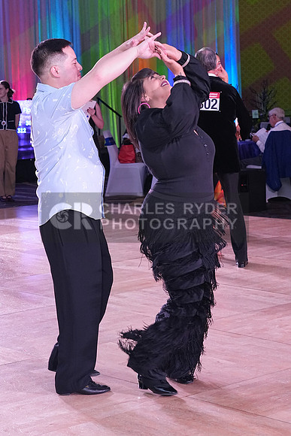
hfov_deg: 15.5
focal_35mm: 88
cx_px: 146
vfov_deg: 23.1
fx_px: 1066
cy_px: 218
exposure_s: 1/250
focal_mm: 59
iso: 3200
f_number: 6.3
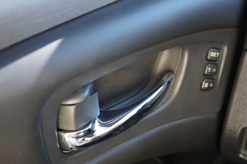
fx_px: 257
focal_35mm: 38
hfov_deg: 51.3
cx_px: 124
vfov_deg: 35.5
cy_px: 82
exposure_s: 1/60
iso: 400
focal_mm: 25
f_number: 4.5
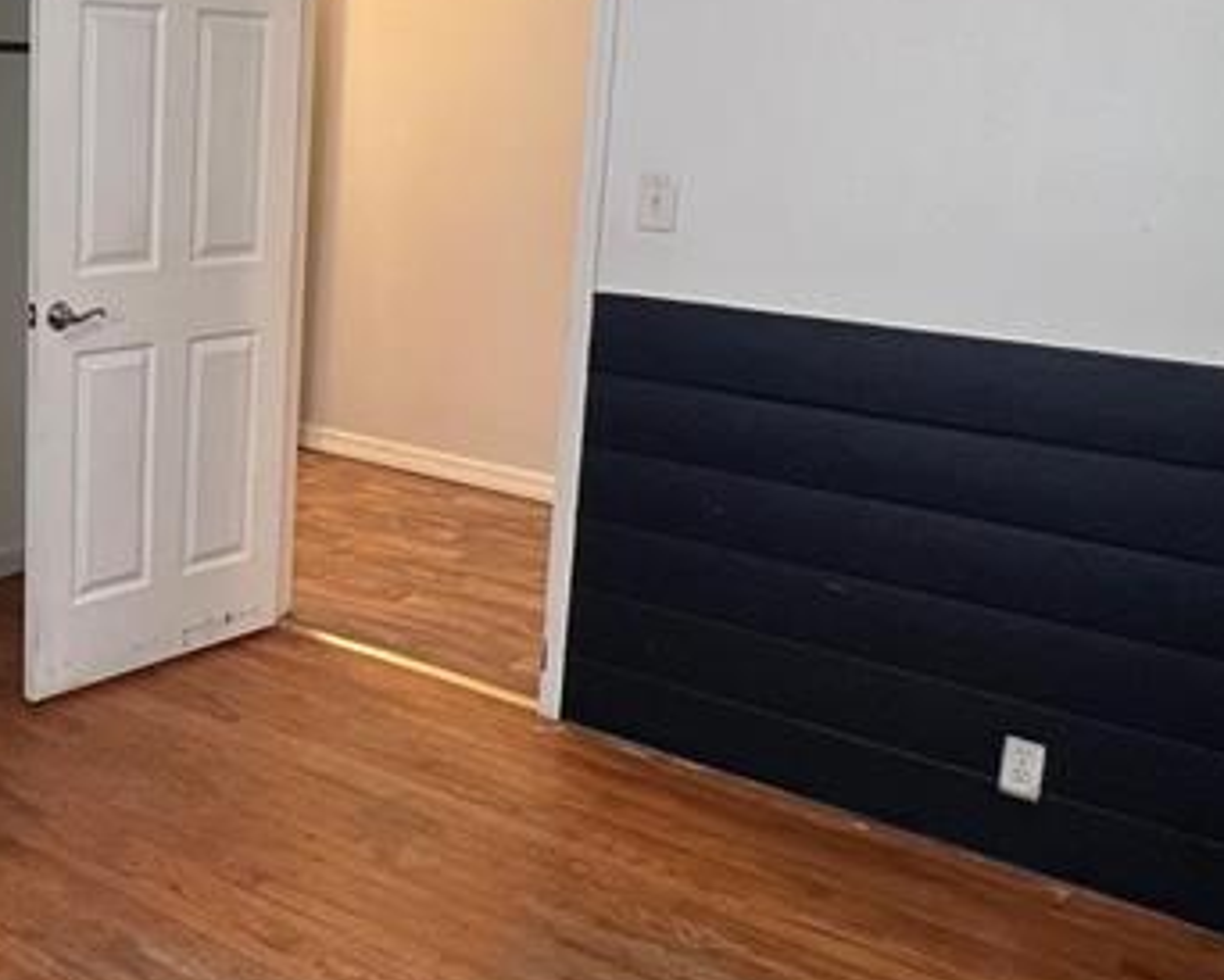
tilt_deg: -10.8
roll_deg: -1.6
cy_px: 347
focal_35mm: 38
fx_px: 1377
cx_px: 183
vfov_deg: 38.8
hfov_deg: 44.6
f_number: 1.8
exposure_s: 1/60
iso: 400
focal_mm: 1.57
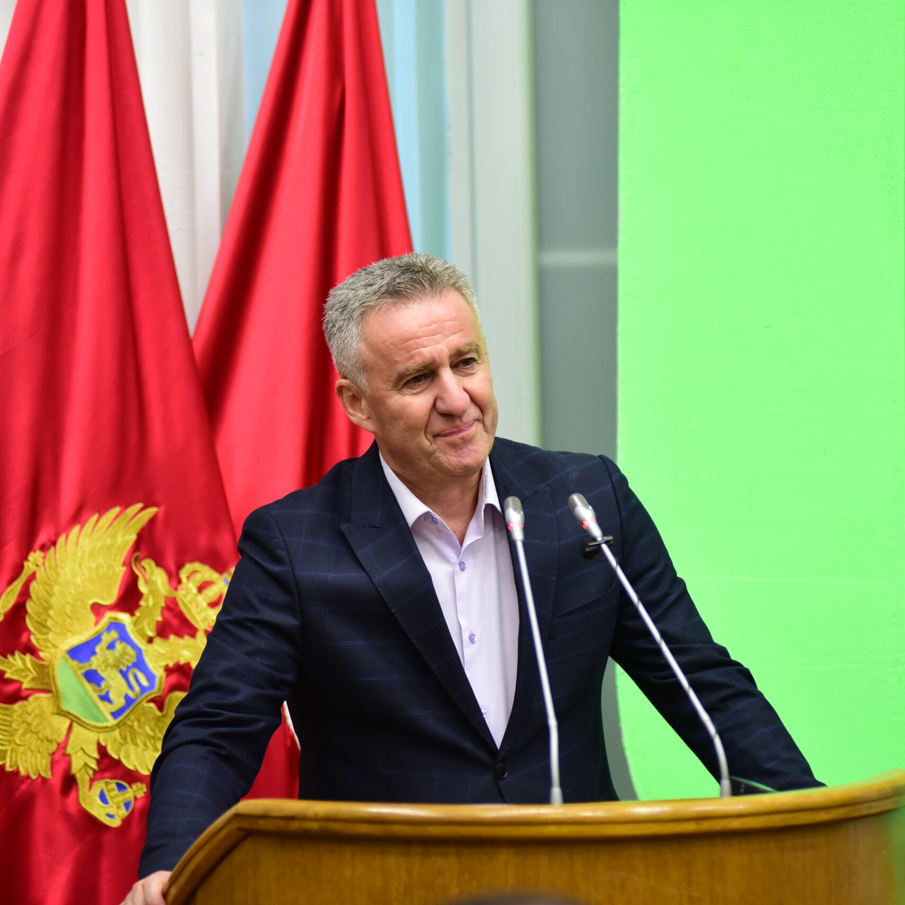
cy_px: 453
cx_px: 441
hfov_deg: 8.8
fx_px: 5857
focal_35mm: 198
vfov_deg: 8.8
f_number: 2.8
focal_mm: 155
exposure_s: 1/320
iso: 1250
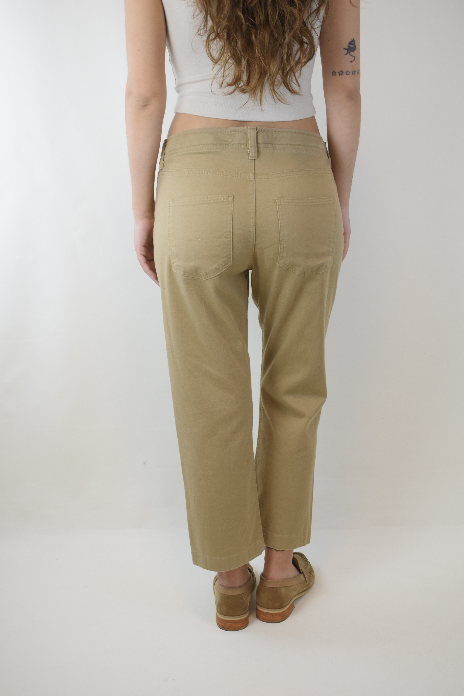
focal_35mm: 46
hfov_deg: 28.9
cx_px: 232
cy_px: 348
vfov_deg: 42.3
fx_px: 899
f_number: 5
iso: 400
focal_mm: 31
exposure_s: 1/100
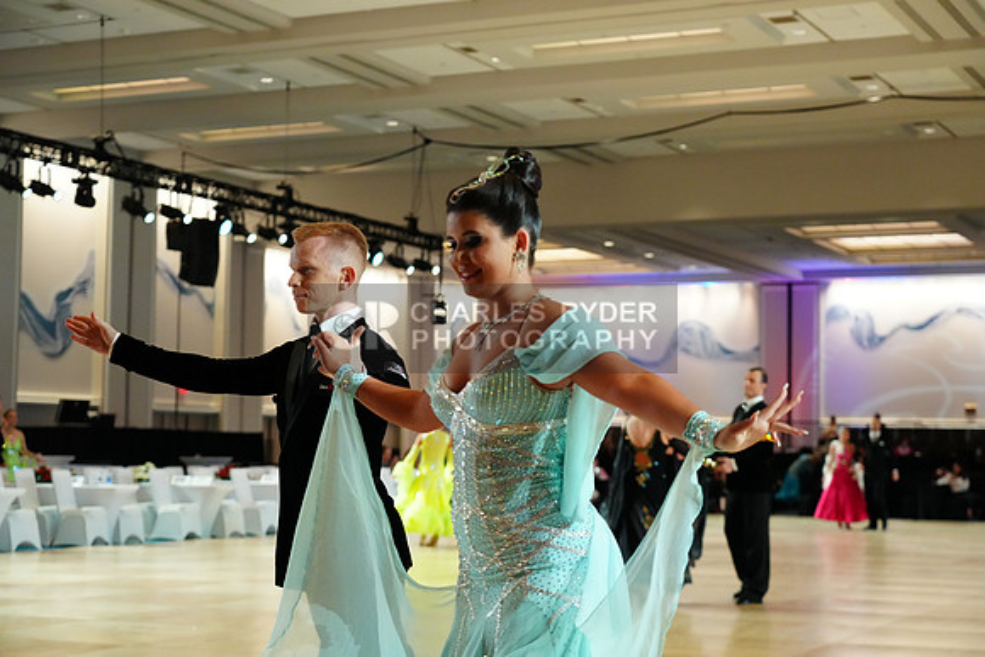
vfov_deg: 21.6
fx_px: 1724
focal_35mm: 63
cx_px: 492
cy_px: 328
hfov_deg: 31.9
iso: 5000
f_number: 4
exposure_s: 1/500
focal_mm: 63
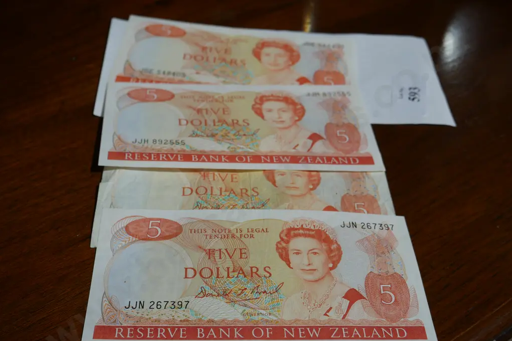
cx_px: 257
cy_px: 193
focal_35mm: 44
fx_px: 626
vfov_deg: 30.5
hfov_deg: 44.5
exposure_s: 1/60
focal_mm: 21
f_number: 5
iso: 250
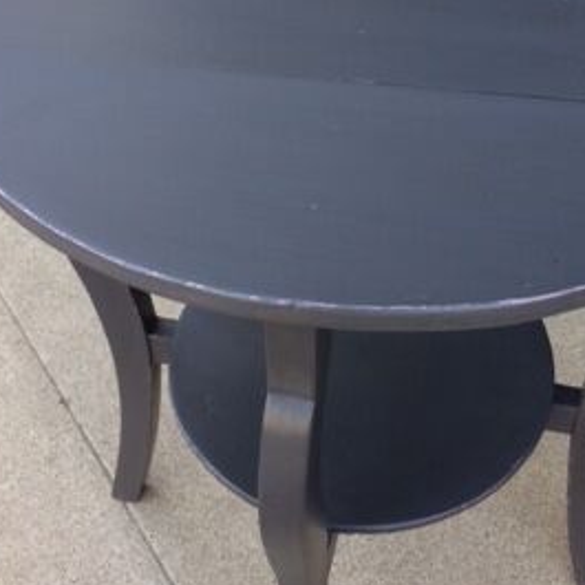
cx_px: 355
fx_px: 1185
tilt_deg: -45.6
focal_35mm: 62
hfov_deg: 27.7
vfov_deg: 27.4
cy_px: 157
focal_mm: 4.15
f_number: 2.2
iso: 32
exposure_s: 1/100
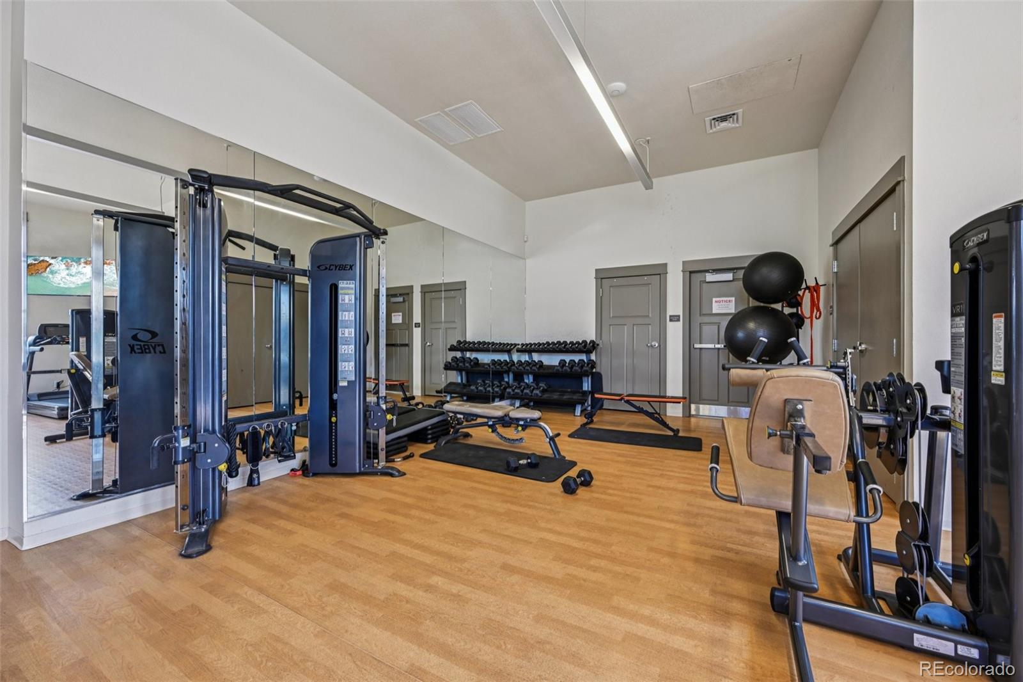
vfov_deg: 81.2
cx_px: 512
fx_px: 398
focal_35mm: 14
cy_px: 341
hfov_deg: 104.3
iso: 400
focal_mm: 14
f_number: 8
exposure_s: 1/15
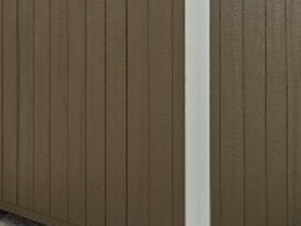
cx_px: 214
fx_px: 696
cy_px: 18
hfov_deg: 24.2
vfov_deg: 18.1
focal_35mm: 80
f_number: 1.4
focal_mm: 6.5
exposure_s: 1/7939
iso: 32
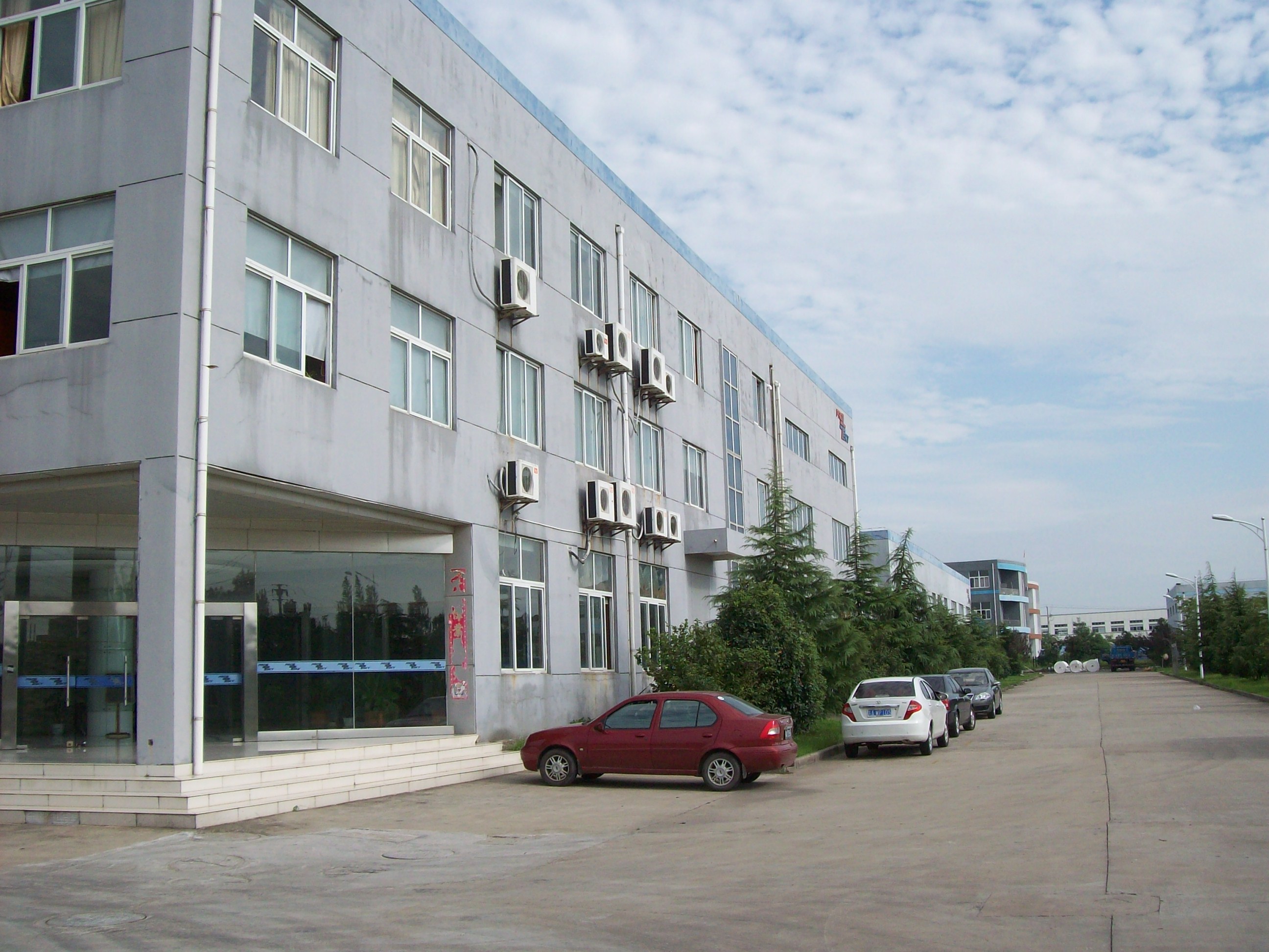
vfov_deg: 39.7
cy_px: 476
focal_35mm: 36
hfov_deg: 51.4
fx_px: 1320
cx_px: 634
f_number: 4.8
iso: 80
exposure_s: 1/632
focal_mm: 6
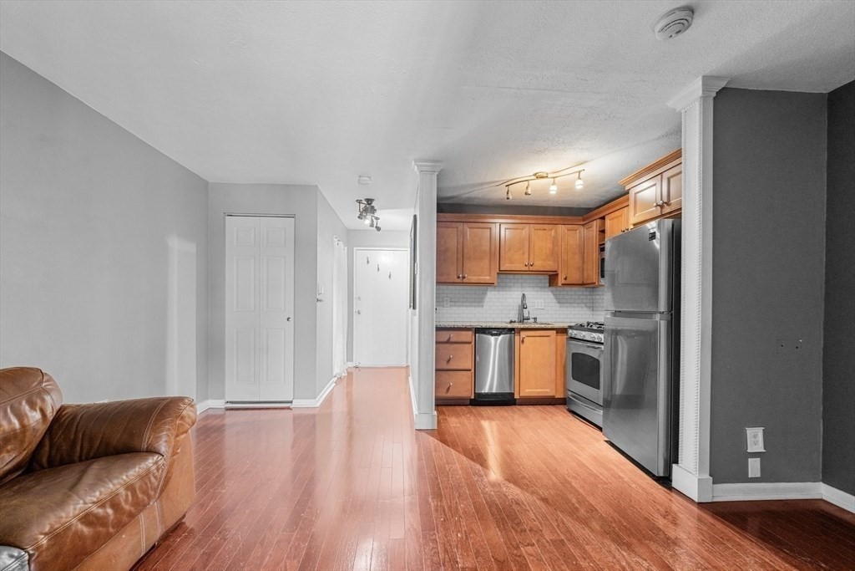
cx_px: 428
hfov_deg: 104.2
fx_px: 333
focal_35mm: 14
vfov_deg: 81.2
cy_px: 286
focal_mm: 14
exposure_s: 1/2
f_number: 8
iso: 800
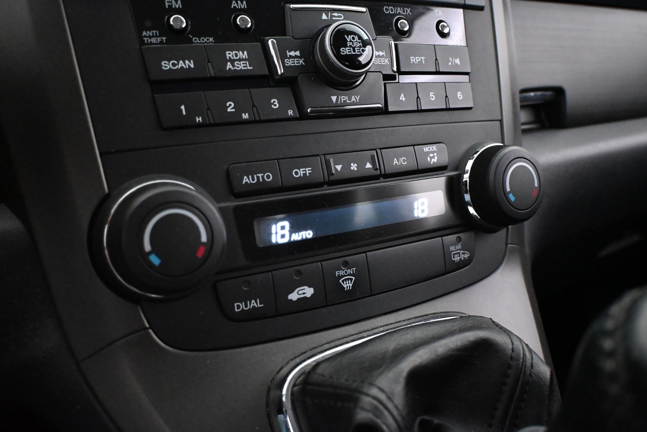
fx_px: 553
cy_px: 216
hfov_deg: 60.7
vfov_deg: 42.6
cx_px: 324
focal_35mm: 31
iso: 9000
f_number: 3.8
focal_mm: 20.5
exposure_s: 1/60
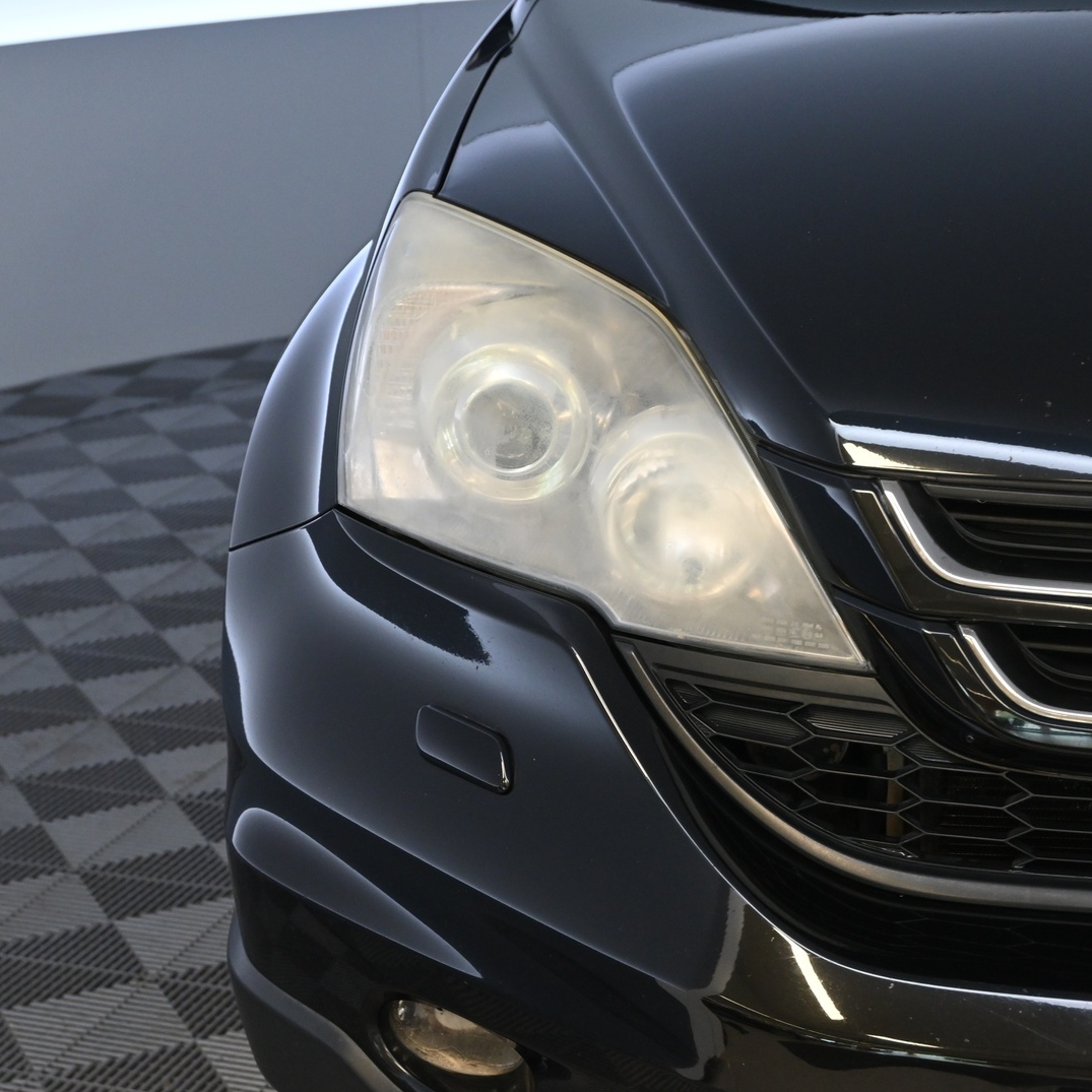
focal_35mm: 73
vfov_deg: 23.7
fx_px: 2605
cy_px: 545
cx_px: 600
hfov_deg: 23.7
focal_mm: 38
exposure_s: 1/60
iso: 1100
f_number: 5.6
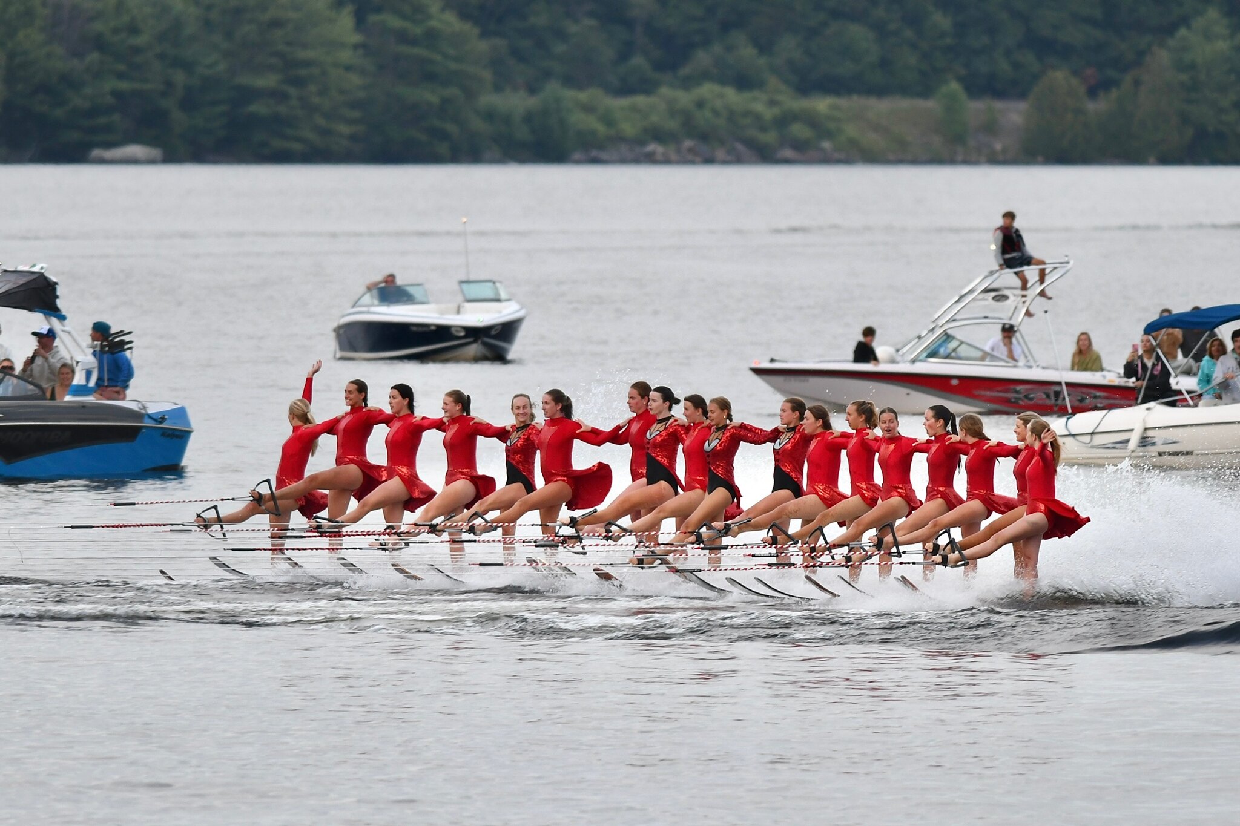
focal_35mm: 450
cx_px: 620
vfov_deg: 3.1
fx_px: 15498
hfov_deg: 4.6
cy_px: 413
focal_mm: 300
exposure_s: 1/320
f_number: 4
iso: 500
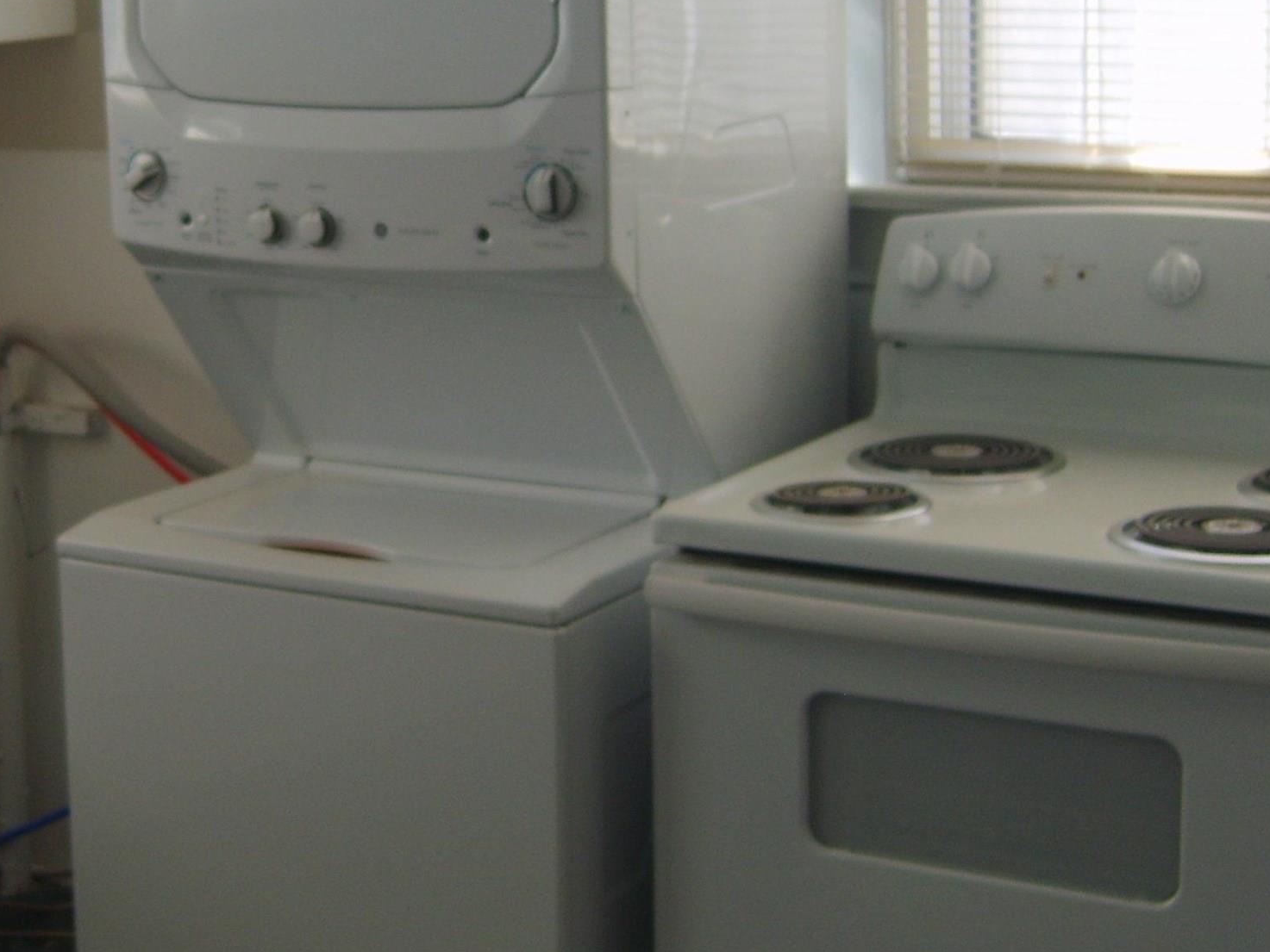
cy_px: 339
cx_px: 244
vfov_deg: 20.1
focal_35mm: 73
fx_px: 2678
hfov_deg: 26.2
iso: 50
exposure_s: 1/90
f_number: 2.8
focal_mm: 7.4
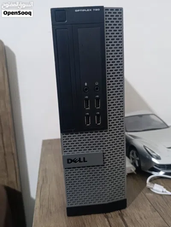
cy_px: 114
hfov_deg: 40.8
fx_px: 230
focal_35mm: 35
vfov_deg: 52.6
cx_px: 86
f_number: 1.65
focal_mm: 6.11
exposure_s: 1/24
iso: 1729
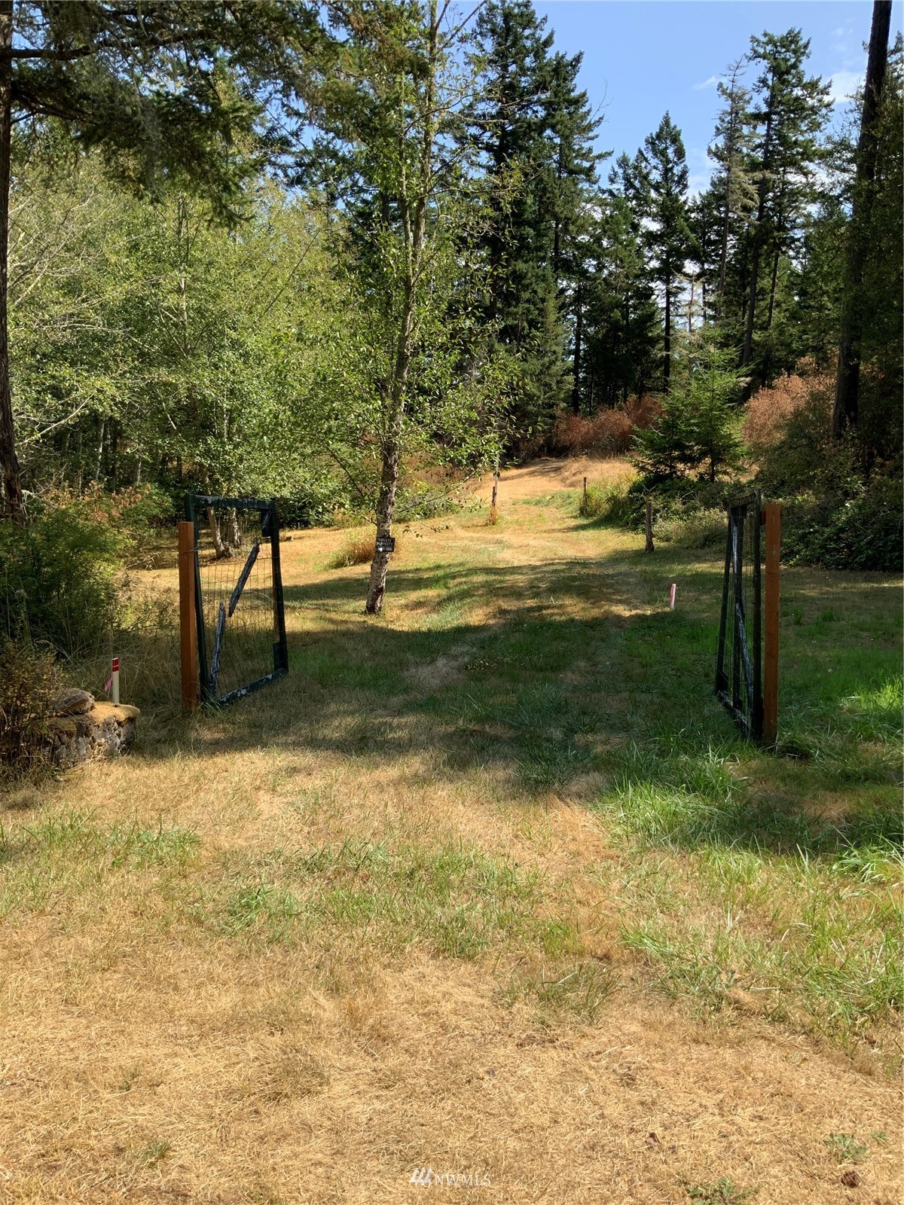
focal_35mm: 29
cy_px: 602
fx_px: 1010
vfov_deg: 61.7
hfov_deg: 48.2
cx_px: 452
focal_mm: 3
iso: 16
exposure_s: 1/944
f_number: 1.8
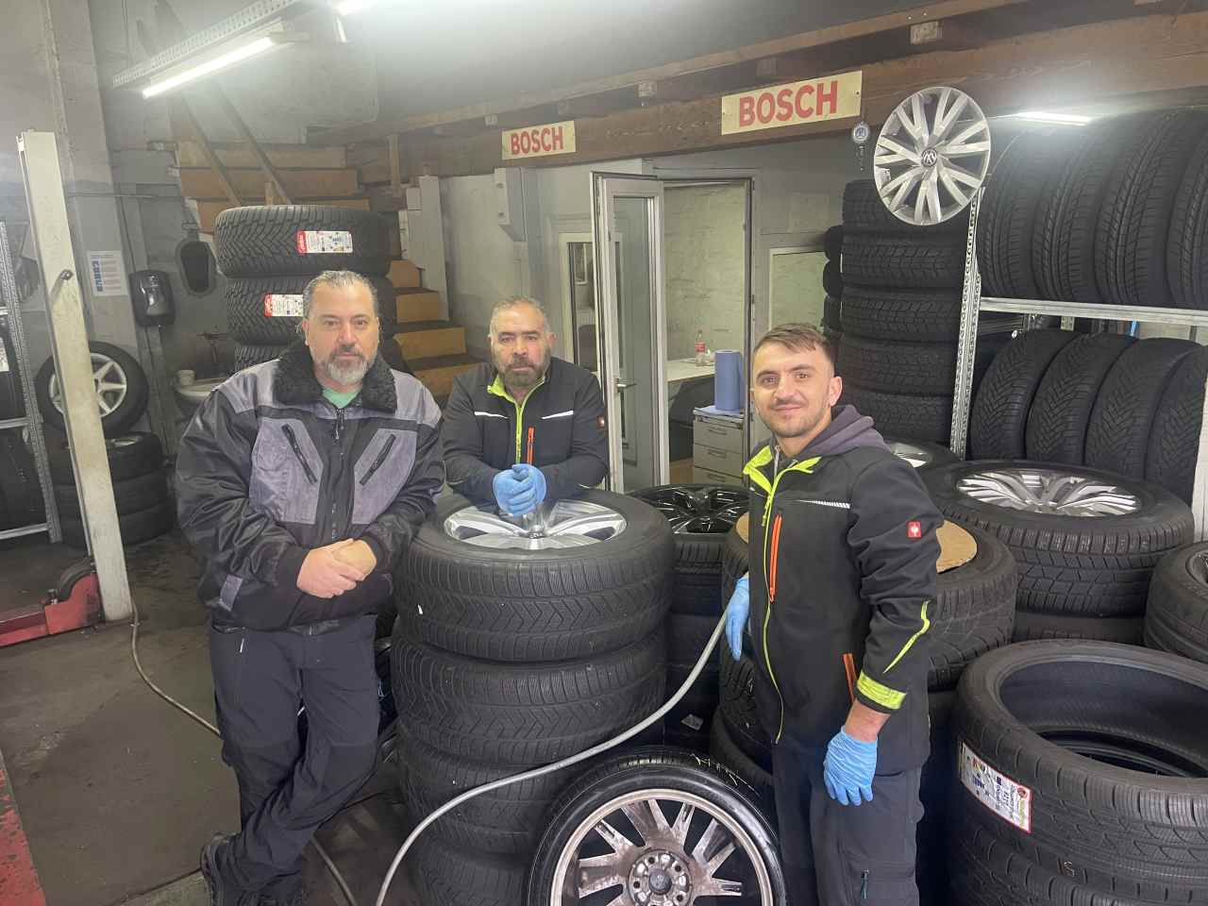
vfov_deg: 53.1
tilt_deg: -15.3
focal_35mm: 26
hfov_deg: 67.3
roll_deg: +2.0
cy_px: 453
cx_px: 604
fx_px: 907
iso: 200
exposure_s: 1/50
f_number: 1.6
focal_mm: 5.1
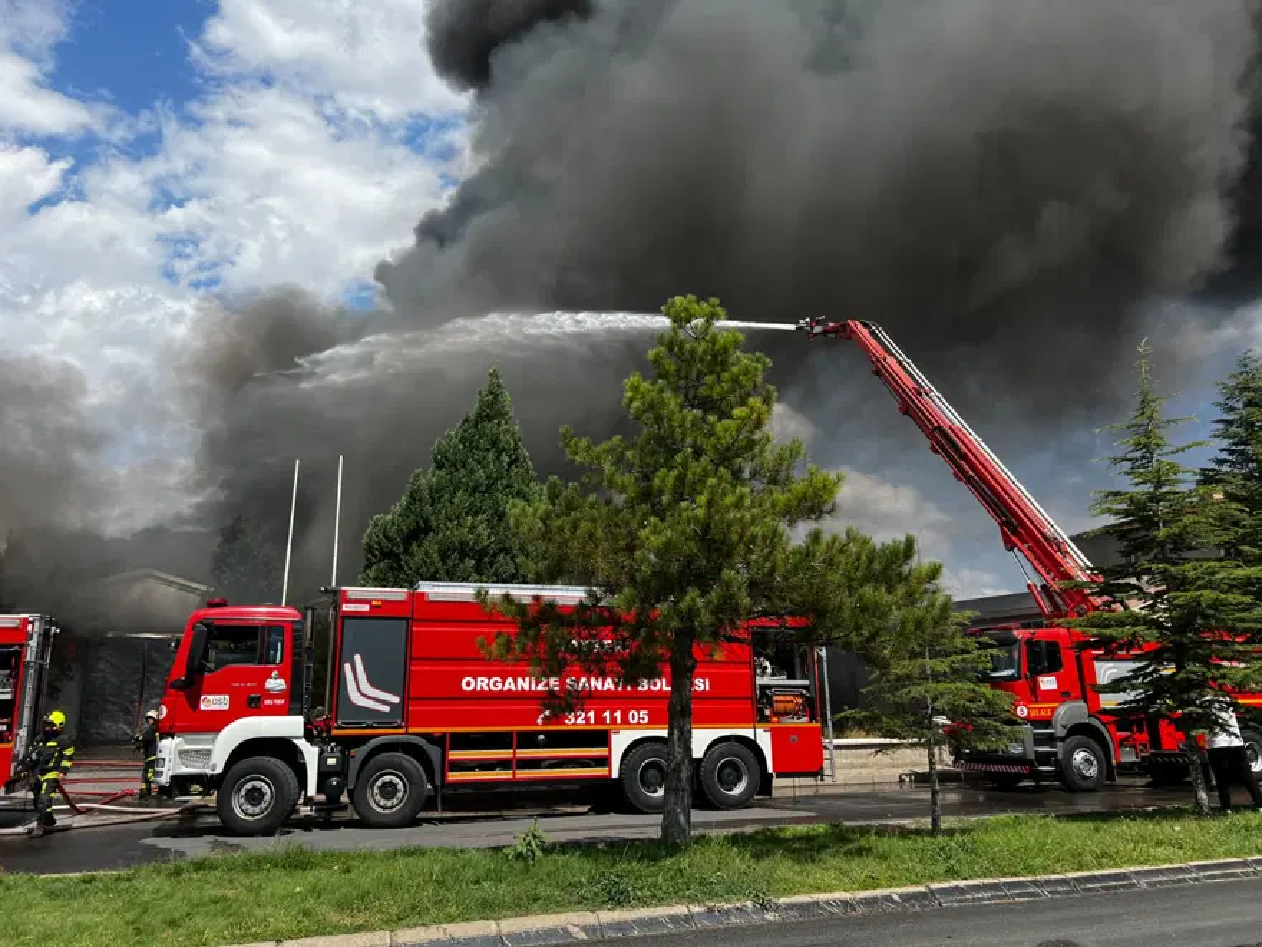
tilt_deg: +11.8
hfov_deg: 67.3
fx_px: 948
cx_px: 631
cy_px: 474
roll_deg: -0.5
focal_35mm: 26
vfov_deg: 53.1
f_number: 1.5
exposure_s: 1/2695
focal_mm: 5.7
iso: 50
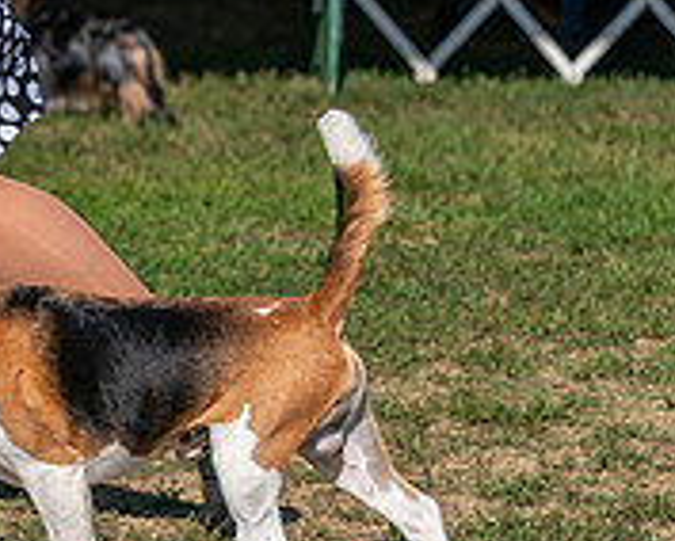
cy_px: -72
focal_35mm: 447
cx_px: -254
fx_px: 8940
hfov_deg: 4.3
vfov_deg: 3.5
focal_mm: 125
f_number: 4.5
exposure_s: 1/2000
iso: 160
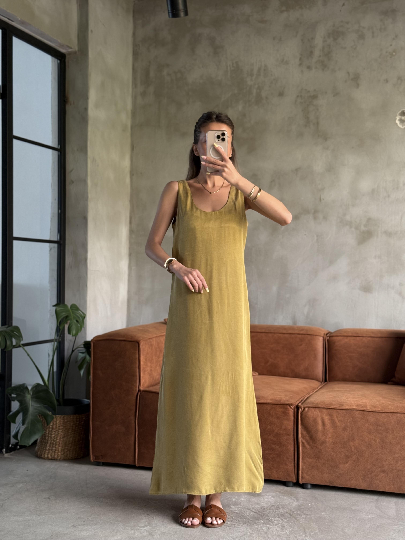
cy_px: 270
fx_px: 749
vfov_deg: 39.7
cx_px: 202
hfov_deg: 30.3
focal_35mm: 48
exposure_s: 1/60
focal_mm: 6.76
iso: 160
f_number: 1.78
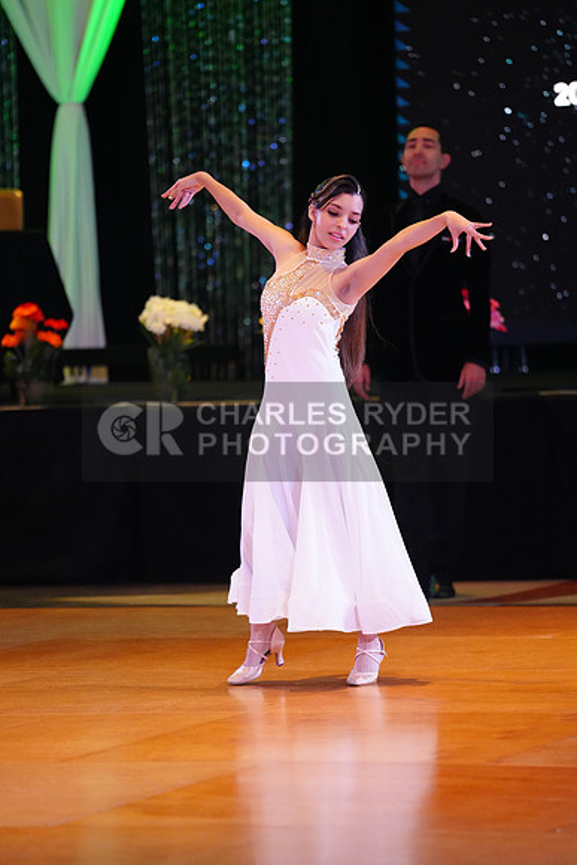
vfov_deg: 10.3
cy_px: 432
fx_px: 4805
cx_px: 288
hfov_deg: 6.9
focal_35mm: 200
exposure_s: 1/400
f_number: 2.8
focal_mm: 200
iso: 5000
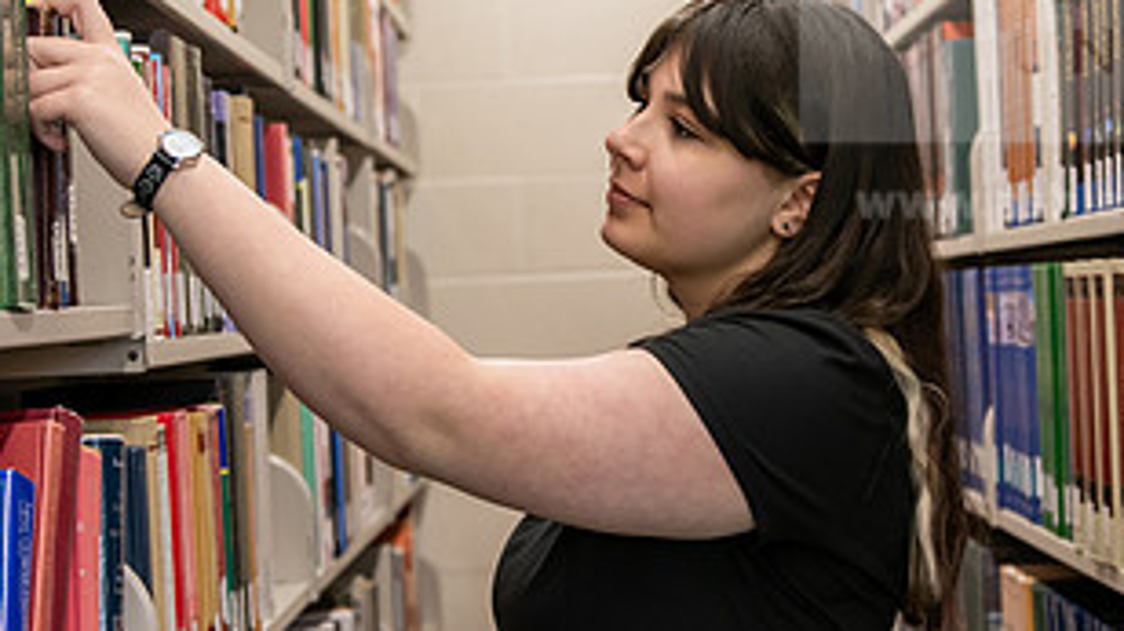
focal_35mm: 75
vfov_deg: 16.1
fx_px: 2235
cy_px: 279
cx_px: 690
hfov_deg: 28.2
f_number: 3.2
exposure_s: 1/200
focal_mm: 38
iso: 1000
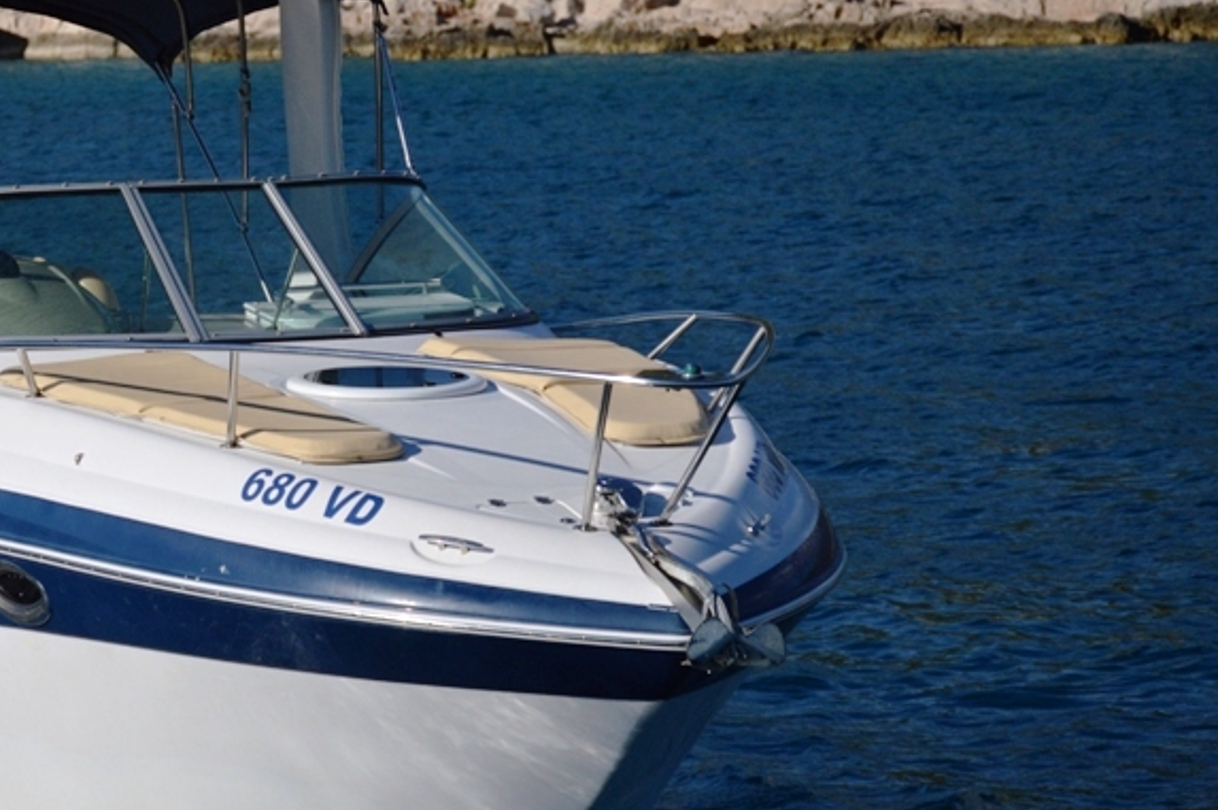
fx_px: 6787
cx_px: 283
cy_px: 406
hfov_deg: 10.2
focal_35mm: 201
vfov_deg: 6.8
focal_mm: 85
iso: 250
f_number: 5.3
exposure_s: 1/4000
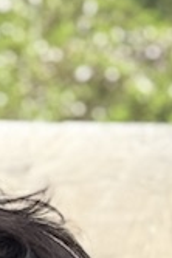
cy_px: 589
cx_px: -117
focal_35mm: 298
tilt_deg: -20.0
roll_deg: +1.2
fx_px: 2140
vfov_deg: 6.6
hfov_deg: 4.6
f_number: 1.78
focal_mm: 6.76
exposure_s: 1/174
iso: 64
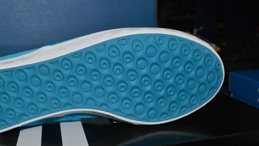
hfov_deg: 46.0
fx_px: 302
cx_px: 97
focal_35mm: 44
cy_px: 70
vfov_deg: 27.1
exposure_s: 1/60
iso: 100
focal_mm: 22
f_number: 8
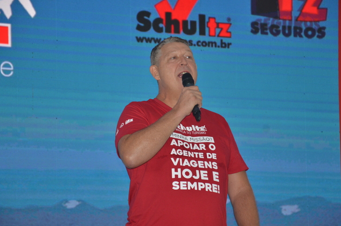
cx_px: 168
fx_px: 1569
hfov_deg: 12.4
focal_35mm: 166
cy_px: 115
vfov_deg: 8.2
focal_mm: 100
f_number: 5.6
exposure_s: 1/60
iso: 800
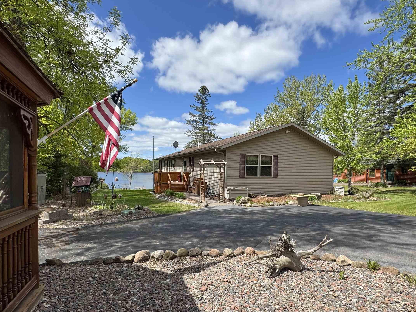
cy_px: 175
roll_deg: -0.6
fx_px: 240
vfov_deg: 65.7
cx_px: 214
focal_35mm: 20
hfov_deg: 81.7
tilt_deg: -0.4
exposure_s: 1/1709
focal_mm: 2.22
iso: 50
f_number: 2.2
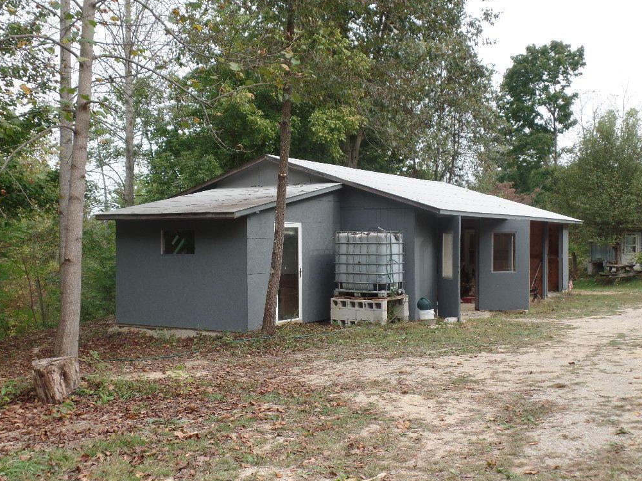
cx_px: 315
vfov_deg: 33.6
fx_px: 797
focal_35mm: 43
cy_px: 238
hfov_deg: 43.8
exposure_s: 1/180
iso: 80
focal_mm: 7.5
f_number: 3.6
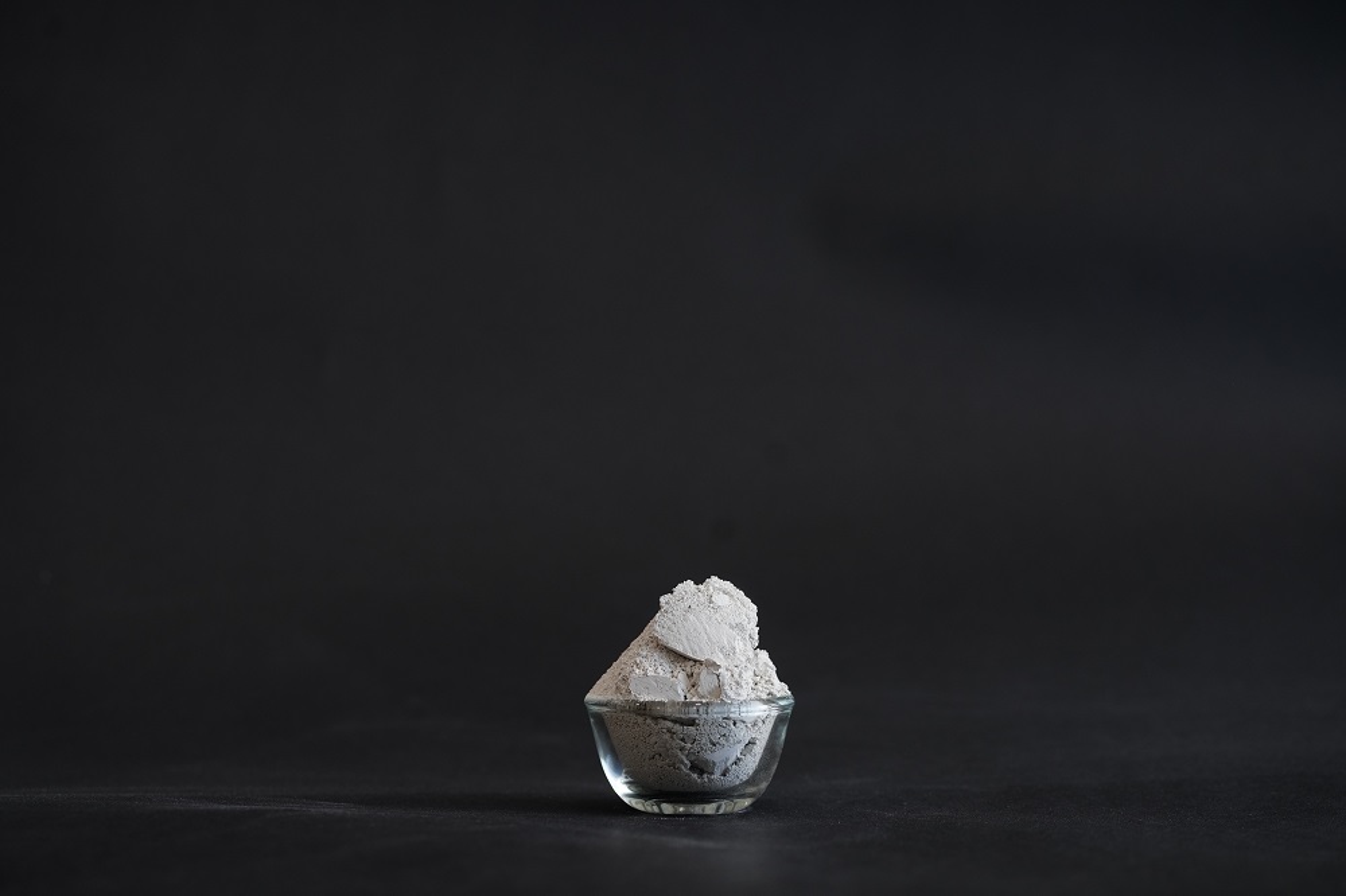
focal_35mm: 85
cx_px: 673
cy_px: 448
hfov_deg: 23.9
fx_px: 3177
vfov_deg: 16.1
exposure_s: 1/200
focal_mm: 85
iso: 800
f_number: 5
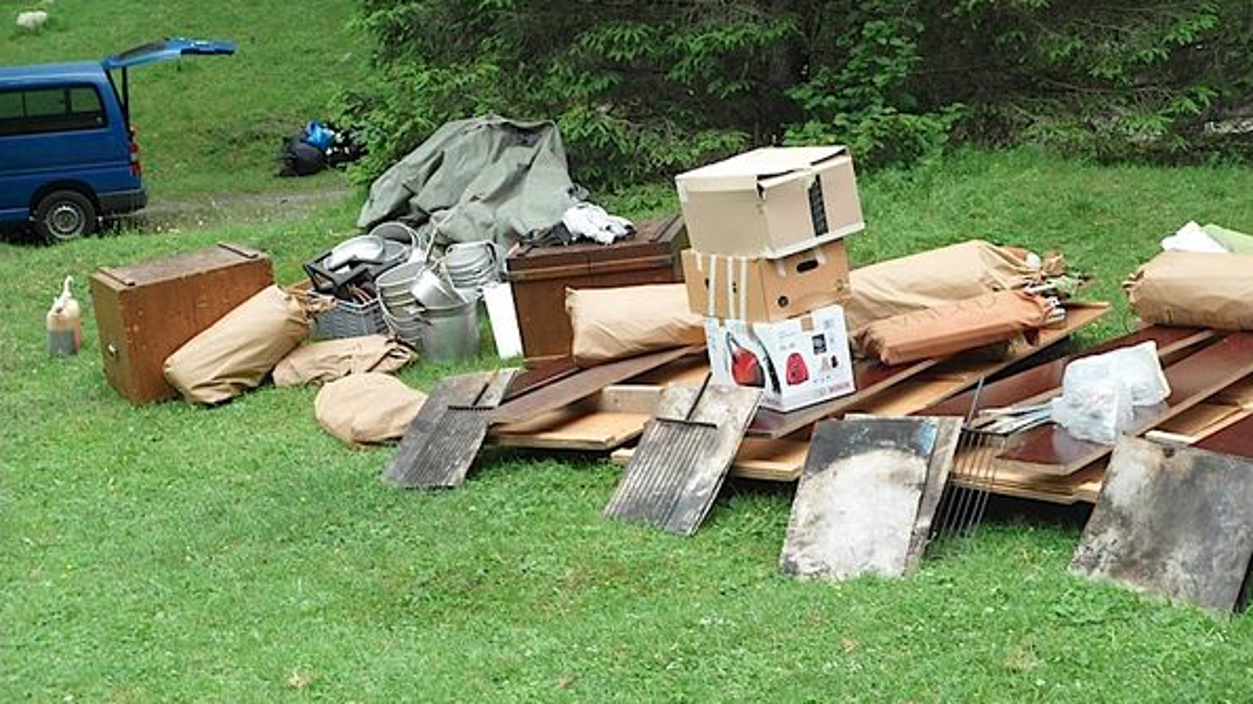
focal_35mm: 57
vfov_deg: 21.0
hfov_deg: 36.6
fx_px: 1893
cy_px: 254
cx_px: 626
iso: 100
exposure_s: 1/60
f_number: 5
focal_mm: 9.3
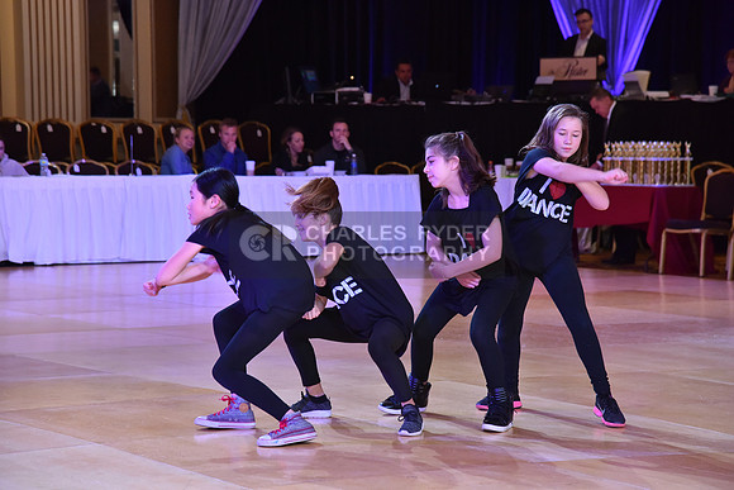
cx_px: 367
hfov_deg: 17.1
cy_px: 245
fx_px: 2447
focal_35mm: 120
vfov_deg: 11.4
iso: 1600
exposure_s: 1/250
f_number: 5
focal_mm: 120
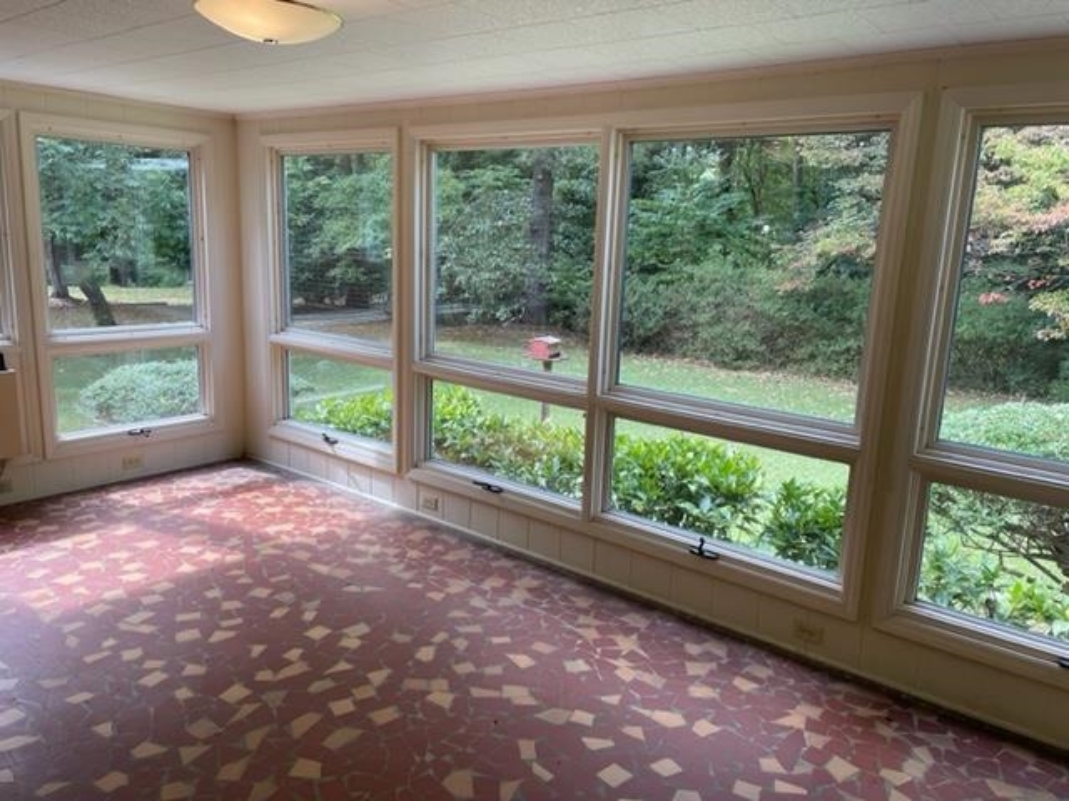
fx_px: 803
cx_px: 534
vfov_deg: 53.1
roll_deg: -1.9
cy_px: 400
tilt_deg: -11.6
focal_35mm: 26
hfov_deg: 67.3
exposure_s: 1/203
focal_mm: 4.2
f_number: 1.6
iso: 32
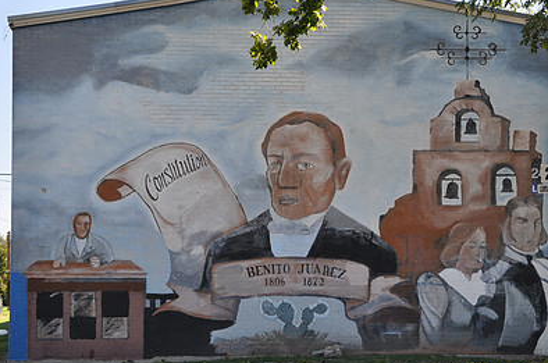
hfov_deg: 24.2
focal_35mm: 84
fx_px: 1276
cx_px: 309
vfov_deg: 16.2
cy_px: 194
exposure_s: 1/125
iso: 250
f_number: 5.6
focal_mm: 38
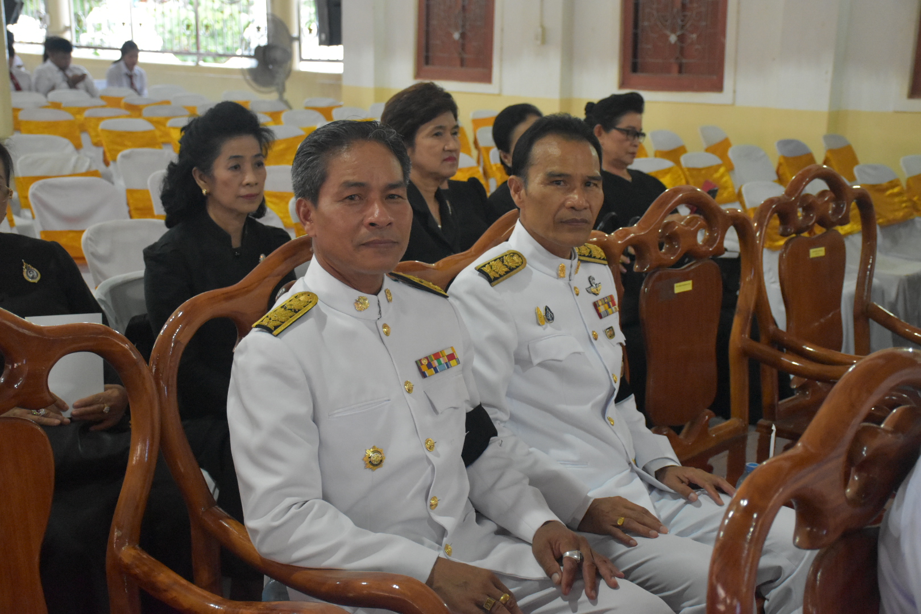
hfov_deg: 37.9
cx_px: 460
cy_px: 307
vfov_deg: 25.8
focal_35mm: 52
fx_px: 1343
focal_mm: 35
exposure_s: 1/60
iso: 5000
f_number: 4.2
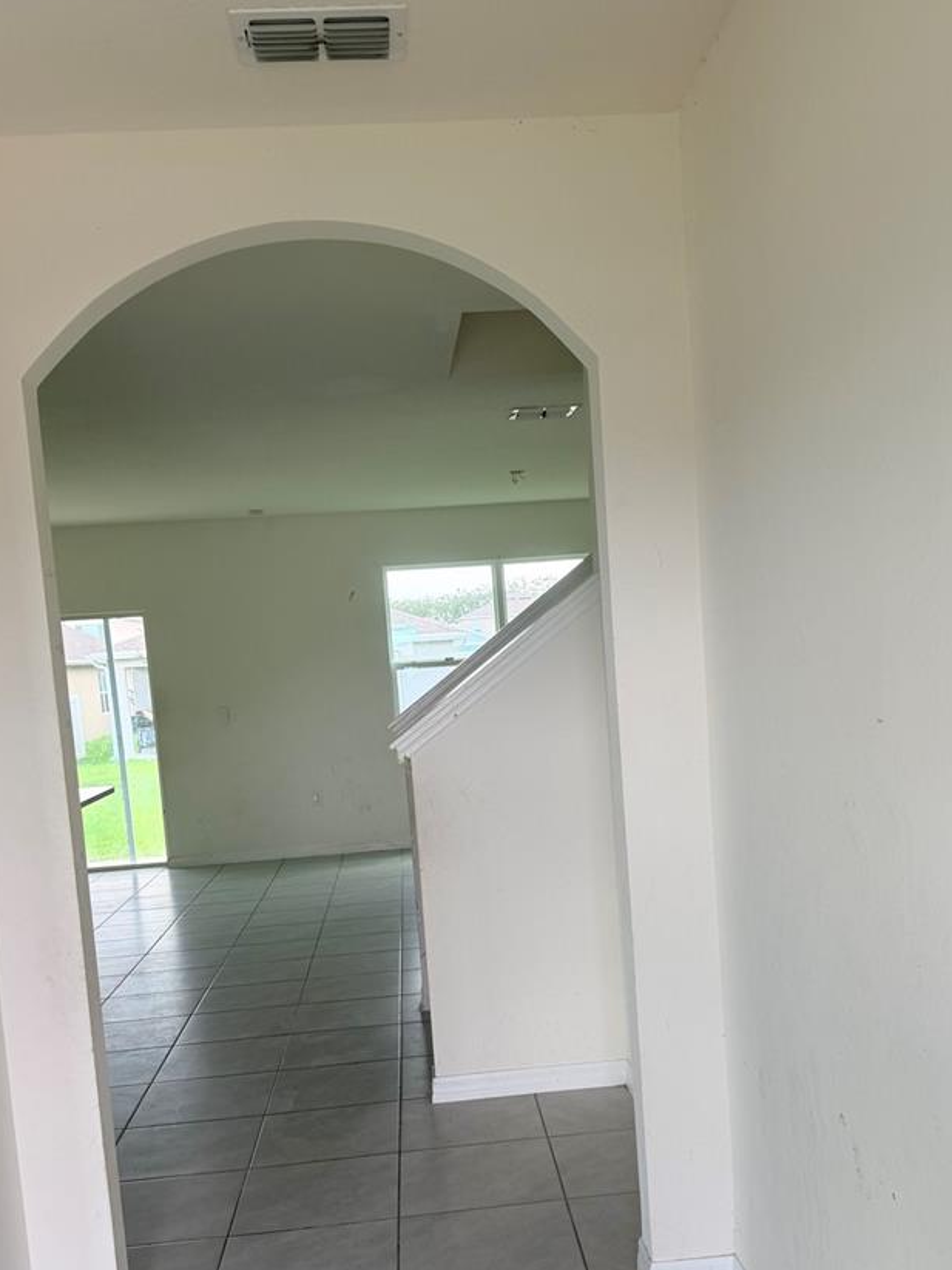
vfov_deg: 52.2
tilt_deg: -3.8
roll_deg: +3.6
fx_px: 1284
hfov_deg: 40.7
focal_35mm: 35
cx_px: 512
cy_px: 778
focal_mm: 6.76
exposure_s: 1/176
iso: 80
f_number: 1.78
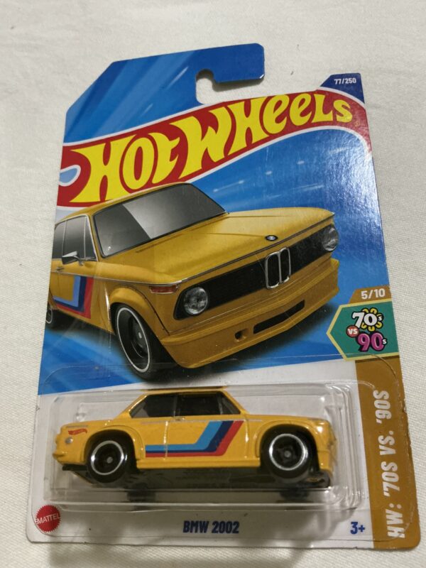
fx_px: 476
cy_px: 284
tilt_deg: -64.2
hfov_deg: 48.2
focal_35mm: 29
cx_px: 213
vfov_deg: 61.7
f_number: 1.8
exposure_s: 1/30
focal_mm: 3
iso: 400
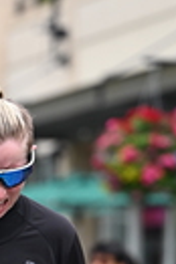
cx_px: -25
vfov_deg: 4.7
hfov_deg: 3.1
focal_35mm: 441
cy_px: 212
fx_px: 3242
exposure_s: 1/2000
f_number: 2.8
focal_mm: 105
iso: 640
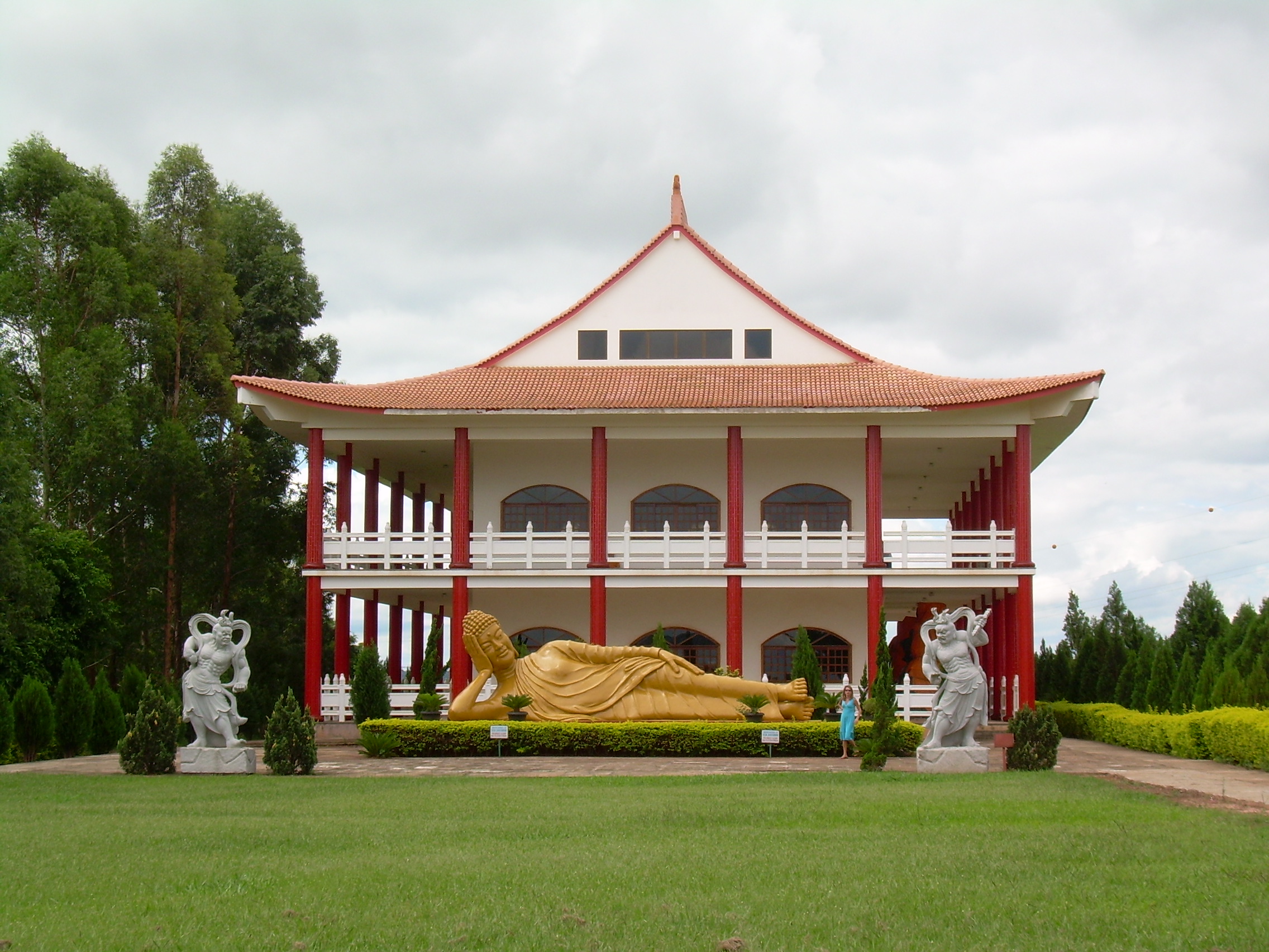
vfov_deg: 22.6
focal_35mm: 65
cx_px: 634
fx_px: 2383
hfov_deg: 29.8
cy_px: 476
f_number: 5.9
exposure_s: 1/229
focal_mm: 11
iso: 50
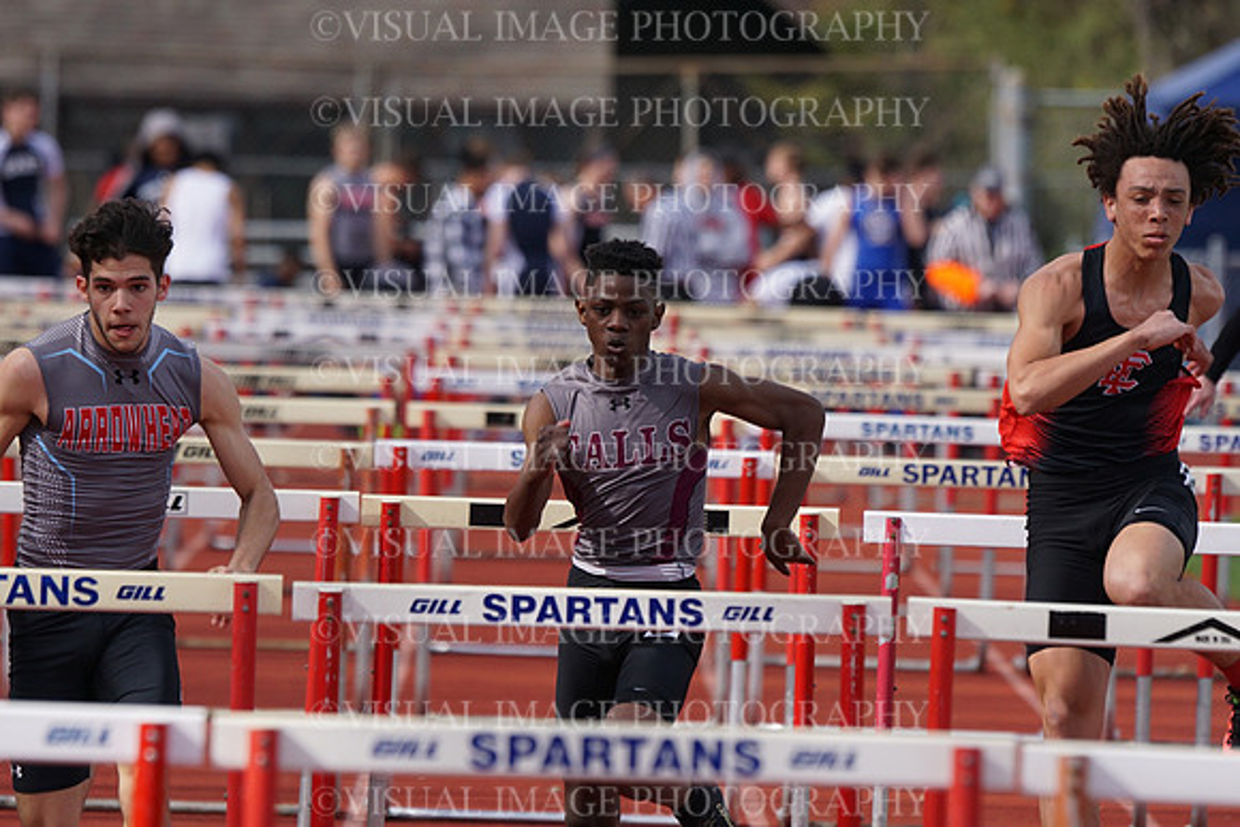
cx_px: 620
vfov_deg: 2.3
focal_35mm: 600
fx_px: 20671
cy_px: 414
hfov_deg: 3.4
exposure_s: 1/1000
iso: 400
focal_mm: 400
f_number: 7.1
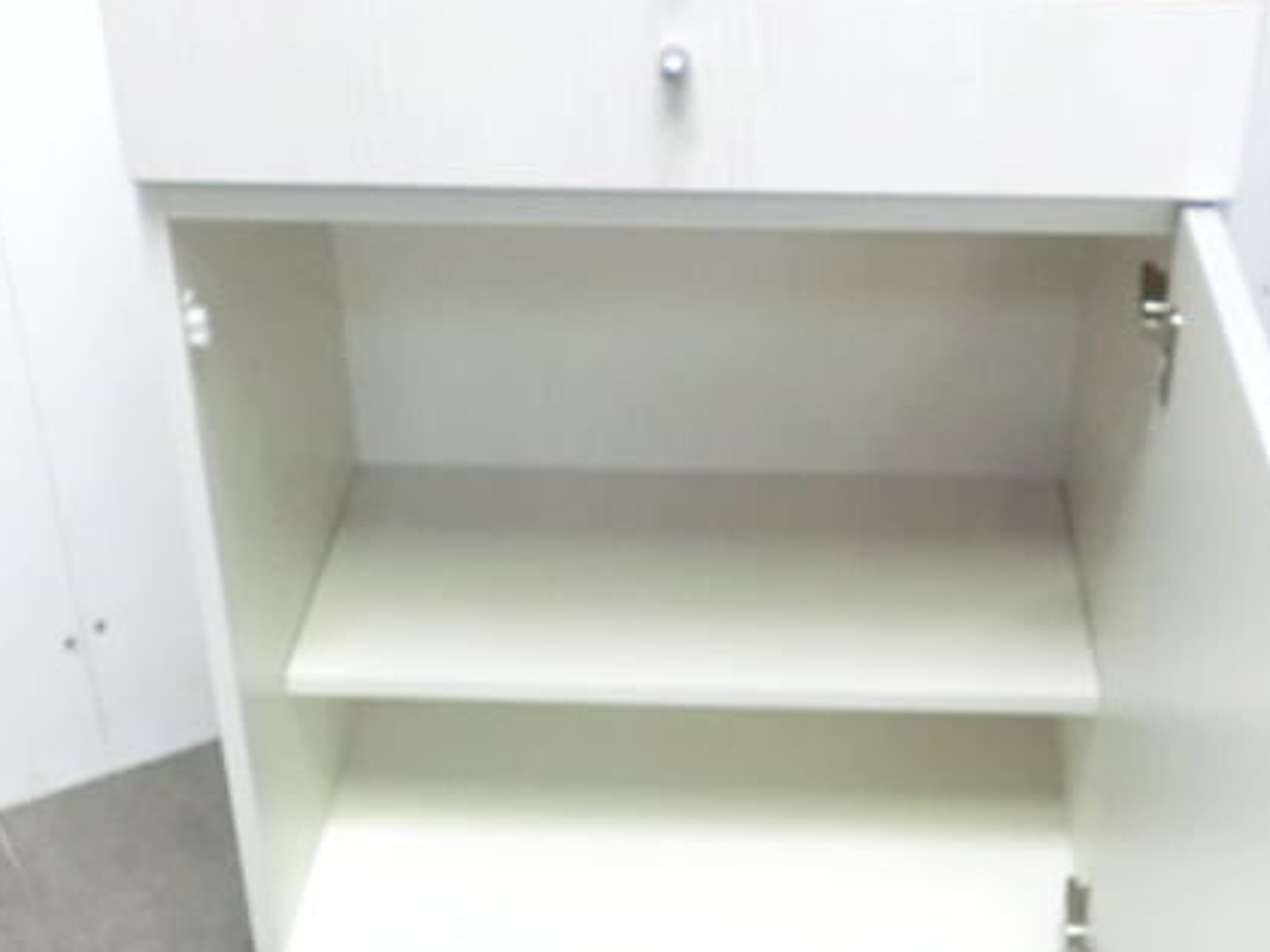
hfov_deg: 33.2
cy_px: 528
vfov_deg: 25.2
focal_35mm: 58
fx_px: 2127
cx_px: 709
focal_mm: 6.9
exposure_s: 1/25
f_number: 3.9
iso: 800
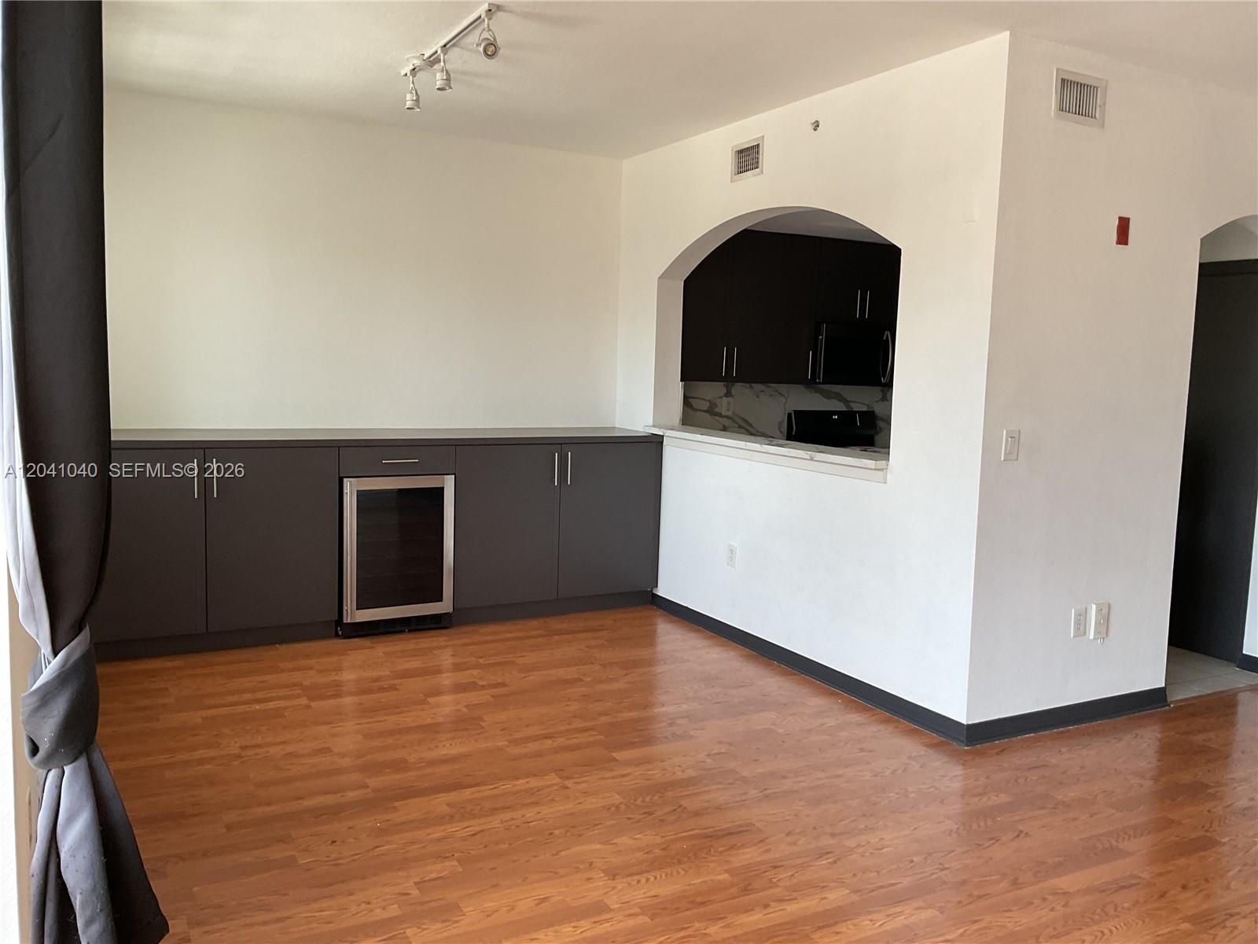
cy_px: 472
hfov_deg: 61.7
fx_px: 1054
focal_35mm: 29
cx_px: 629
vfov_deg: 48.2
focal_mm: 3
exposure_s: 1/120
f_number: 1.8
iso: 50
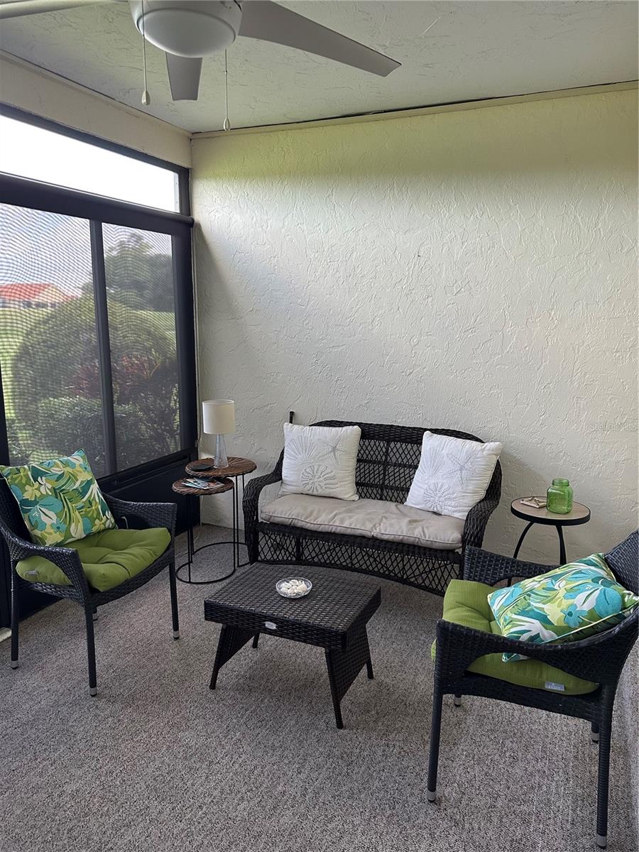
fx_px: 591
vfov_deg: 71.6
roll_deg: -0.8
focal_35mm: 24
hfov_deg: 56.8
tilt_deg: -11.2
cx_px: 320
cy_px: 426
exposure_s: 1/113
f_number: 1.78
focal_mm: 6.86
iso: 250
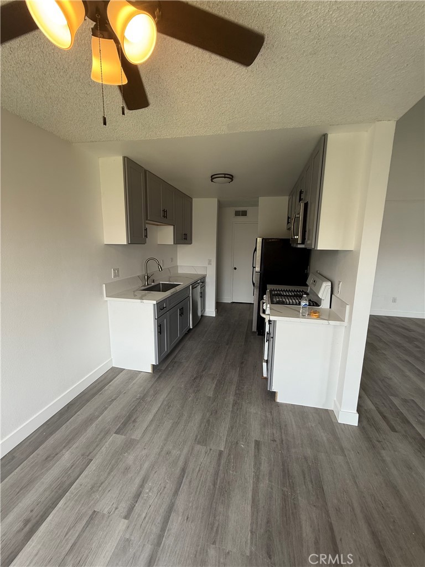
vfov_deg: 102.1
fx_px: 229
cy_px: 284
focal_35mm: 14
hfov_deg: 85.7
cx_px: 212
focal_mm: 2.22
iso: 80
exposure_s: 1/120
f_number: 2.2
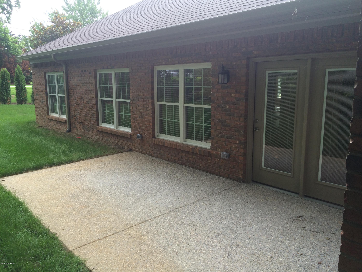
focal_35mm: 29
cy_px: 136
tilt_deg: -8.4
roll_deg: +0.3
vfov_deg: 48.2
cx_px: 181
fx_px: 303
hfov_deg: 61.7
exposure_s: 1/193
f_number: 2.2
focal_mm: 4.15
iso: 32
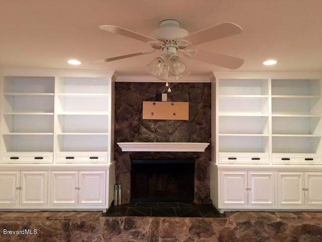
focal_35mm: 29
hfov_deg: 61.7
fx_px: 270
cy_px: 121
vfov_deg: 48.2
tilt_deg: +2.0
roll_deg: -0.2
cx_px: 161
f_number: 2.2
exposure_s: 1/30
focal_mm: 4.15
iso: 200
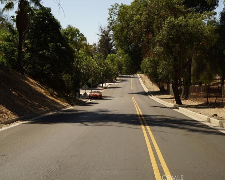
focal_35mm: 57
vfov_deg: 26.7
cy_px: 90
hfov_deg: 33.0
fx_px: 379
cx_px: 111
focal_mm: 50
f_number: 16
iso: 100
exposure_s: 1/60
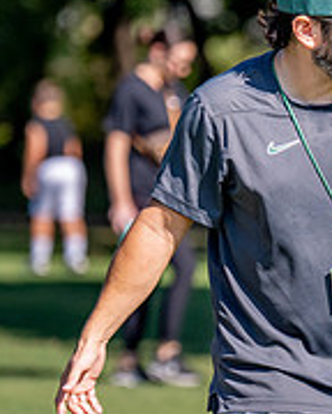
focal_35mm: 596
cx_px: 405
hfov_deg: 2.6
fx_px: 7320
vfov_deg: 3.2
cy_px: 342
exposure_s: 1/4000
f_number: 2.8
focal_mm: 139
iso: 250
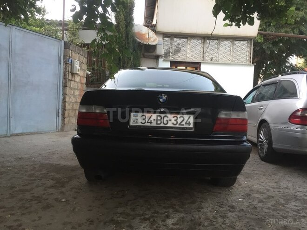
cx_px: 154
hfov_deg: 61.7
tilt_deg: -2.4
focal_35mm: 29
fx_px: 257
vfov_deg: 48.2
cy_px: 115
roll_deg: -3.9
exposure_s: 1/33
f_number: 2.2
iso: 80
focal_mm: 4.15
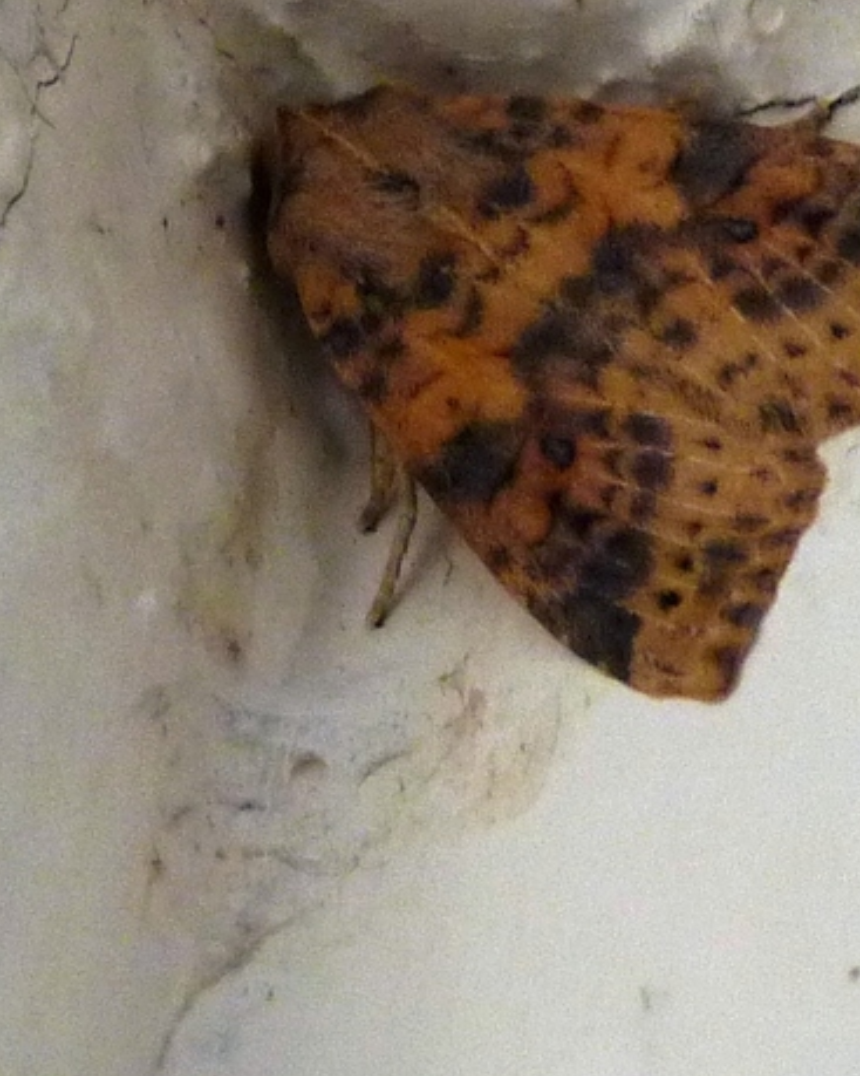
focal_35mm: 49
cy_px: 436
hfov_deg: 30.6
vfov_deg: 37.9
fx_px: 1559
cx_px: 578
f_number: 2.8
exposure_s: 1/30
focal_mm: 4.8
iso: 200
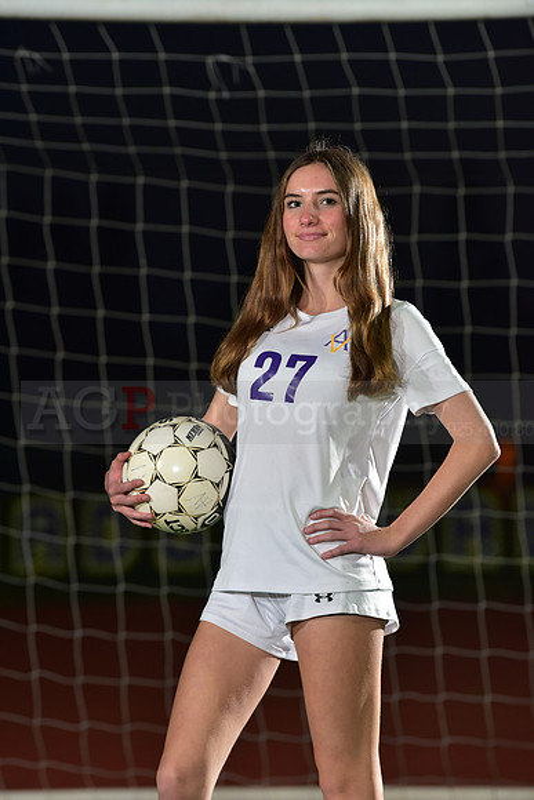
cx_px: 267
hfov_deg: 6.9
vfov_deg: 10.3
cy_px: 400
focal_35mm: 200
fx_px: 4447
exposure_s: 1/200
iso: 1000
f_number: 5
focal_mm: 200
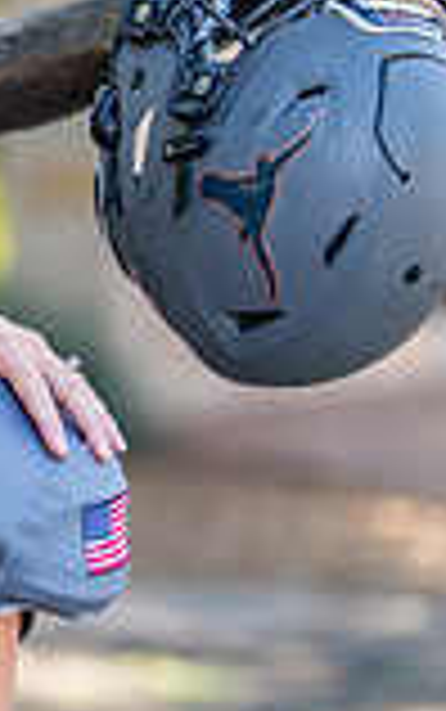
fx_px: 4271
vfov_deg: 9.5
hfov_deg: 5.8
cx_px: -530
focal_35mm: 220
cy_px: 410
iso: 100
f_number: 1.2
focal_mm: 50
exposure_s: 1/1000
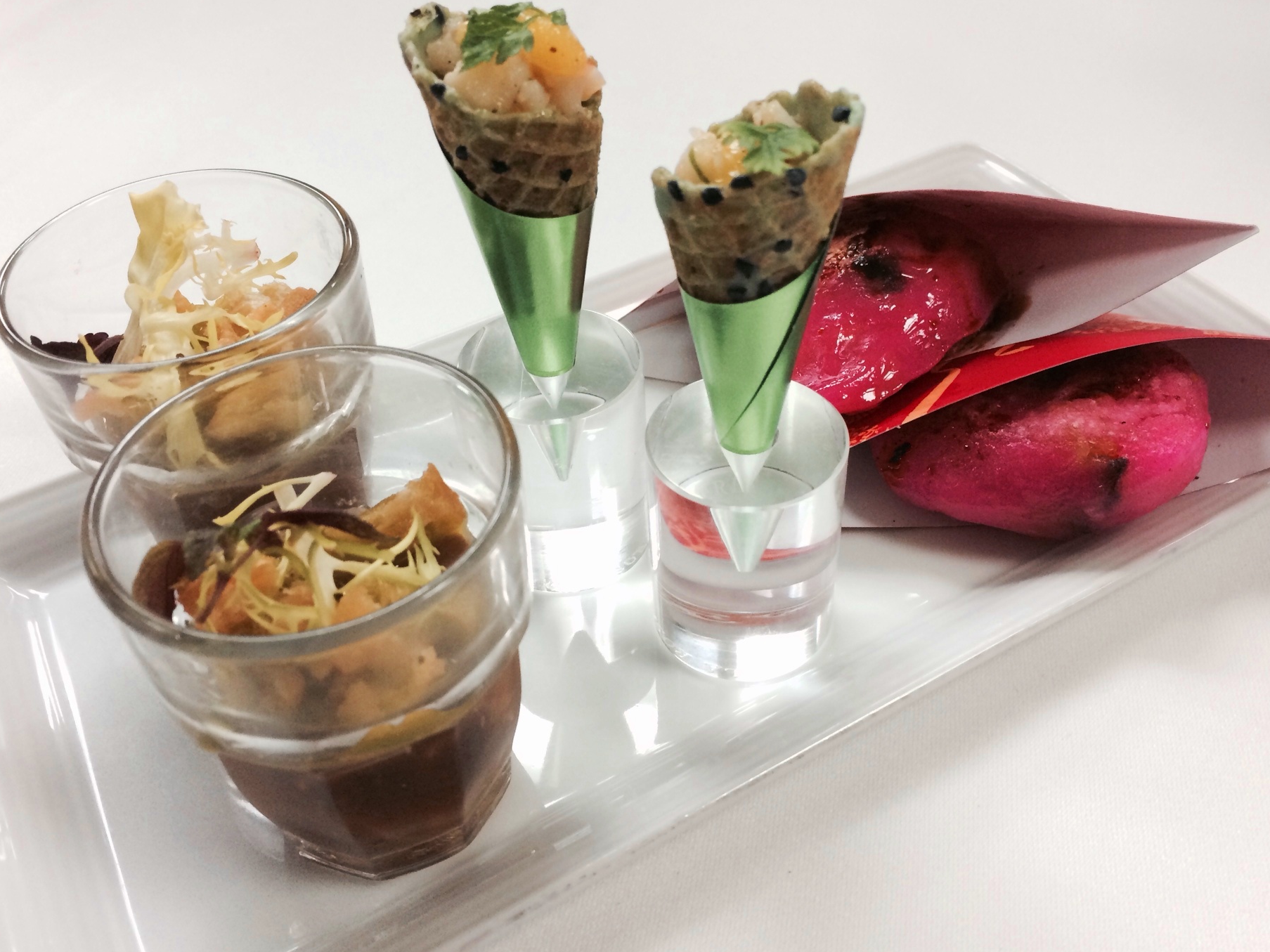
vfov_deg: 41.8
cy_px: 475
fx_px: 1247
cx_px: 631
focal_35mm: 34
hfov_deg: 54.0
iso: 80
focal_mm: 4.12
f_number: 2.2
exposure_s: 1/33
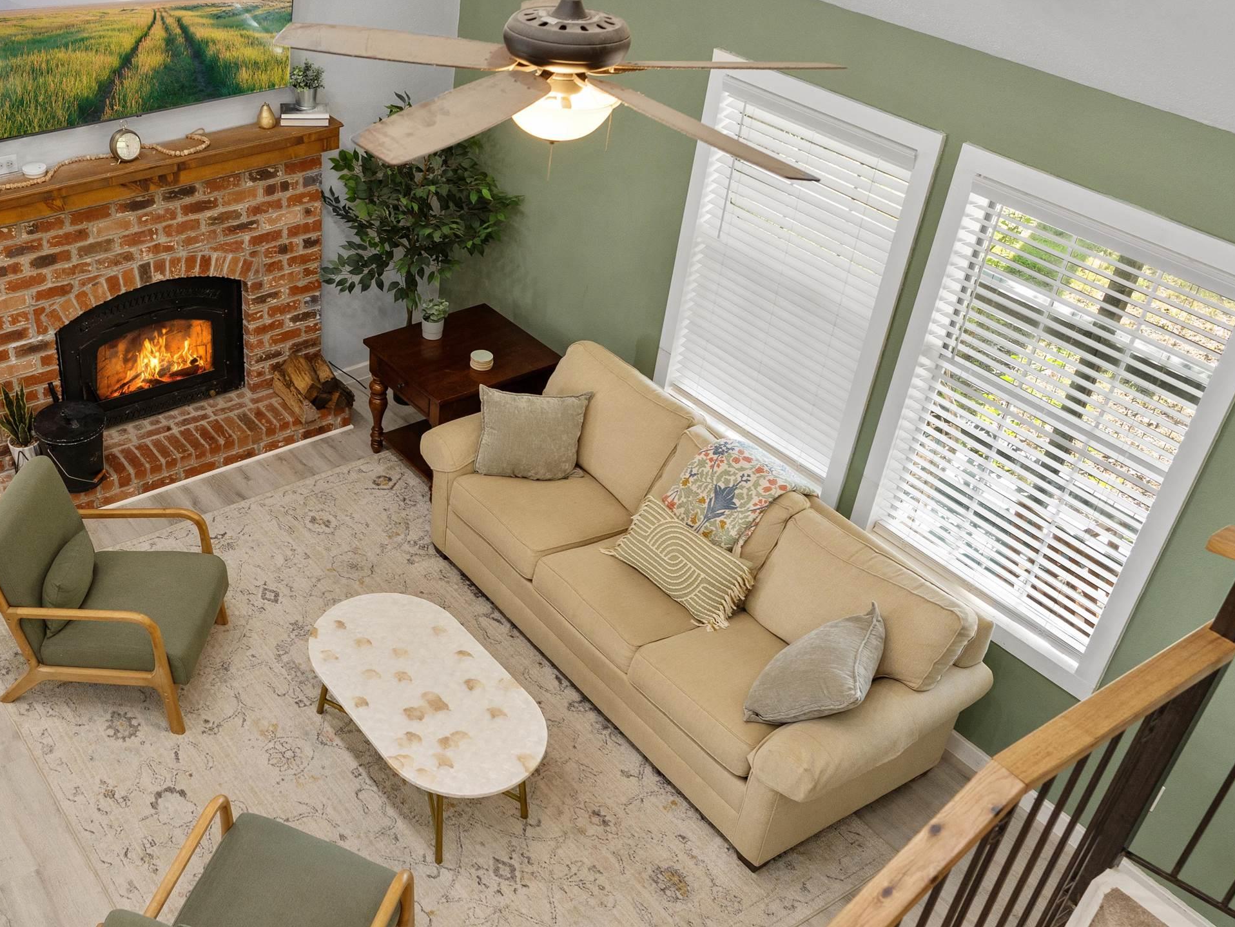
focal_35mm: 37
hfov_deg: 48.4
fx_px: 1320
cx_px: 326
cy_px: 422
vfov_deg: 38.6
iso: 640
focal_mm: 24
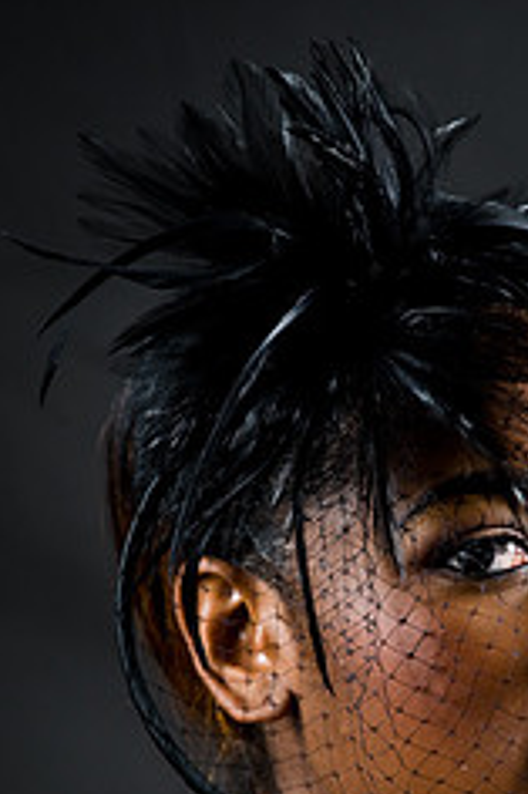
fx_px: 8416
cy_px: 686
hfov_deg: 3.6
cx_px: 499
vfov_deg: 5.4
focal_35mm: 382
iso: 320
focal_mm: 200
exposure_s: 1/125
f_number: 5.6
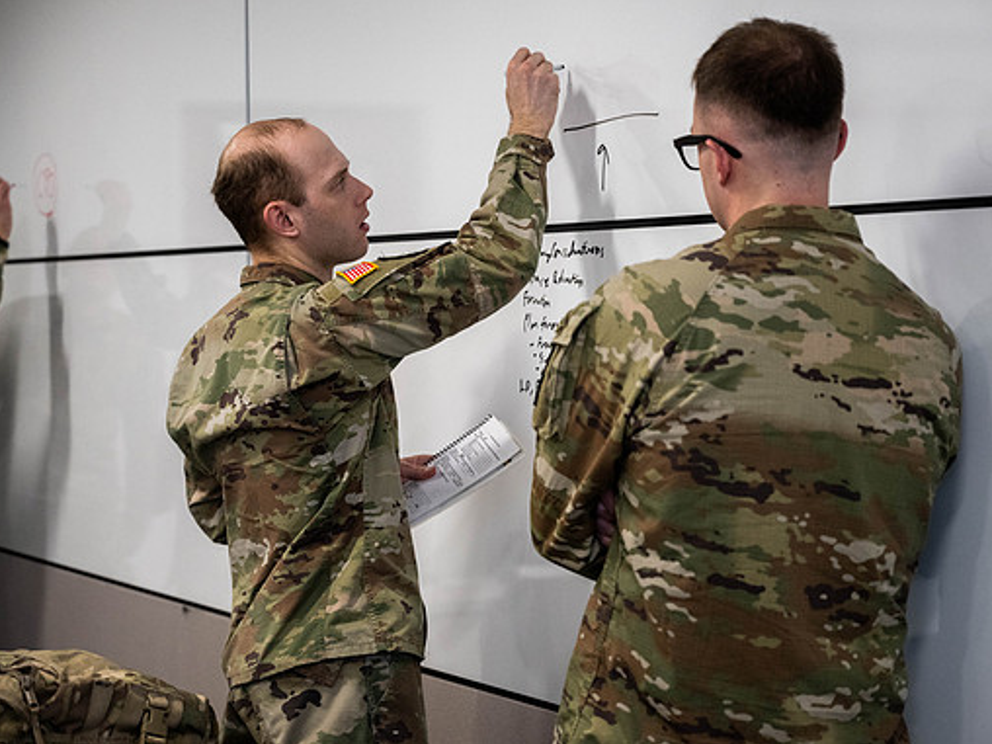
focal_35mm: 79
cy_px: 372
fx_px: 2264
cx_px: 545
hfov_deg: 24.7
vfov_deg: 18.7
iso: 2500
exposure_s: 1/400
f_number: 4
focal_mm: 70
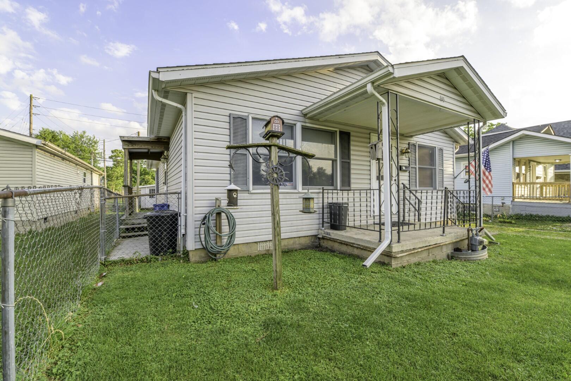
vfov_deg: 77.3
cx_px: 286
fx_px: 238
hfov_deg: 100.4
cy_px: 190
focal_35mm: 15
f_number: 8
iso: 64
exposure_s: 1/50
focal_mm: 15
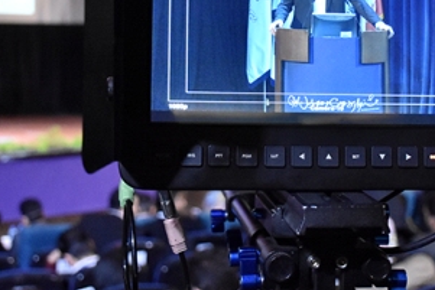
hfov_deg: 26.9
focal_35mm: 75
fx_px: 907
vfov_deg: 18.1
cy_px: 78
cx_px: 266
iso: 2500
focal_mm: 22
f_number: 4
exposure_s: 1/80
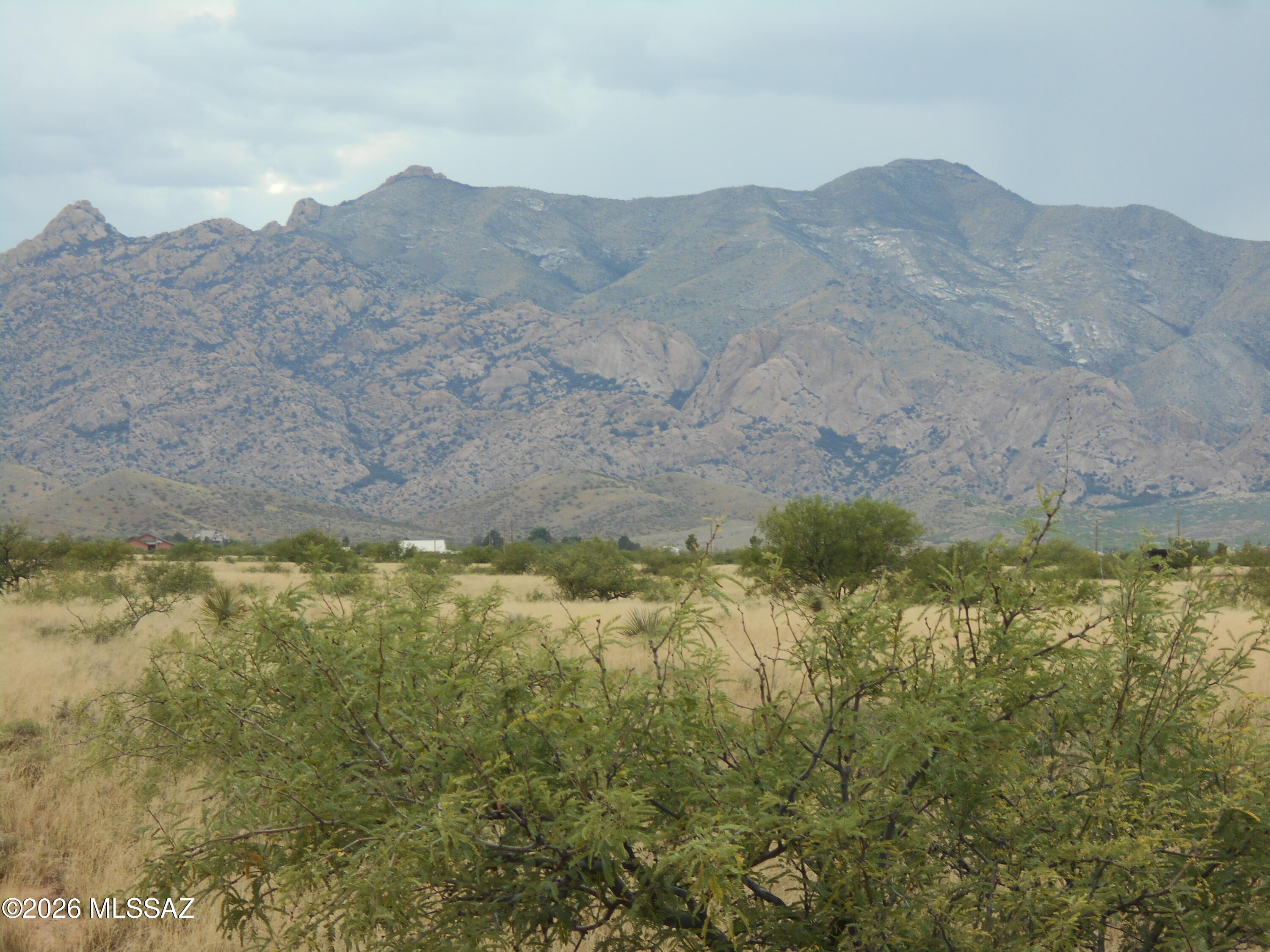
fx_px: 4769
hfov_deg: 15.2
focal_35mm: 130
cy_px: 476
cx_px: 635
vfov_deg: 11.4
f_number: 6.5
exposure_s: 1/125
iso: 80
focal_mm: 23
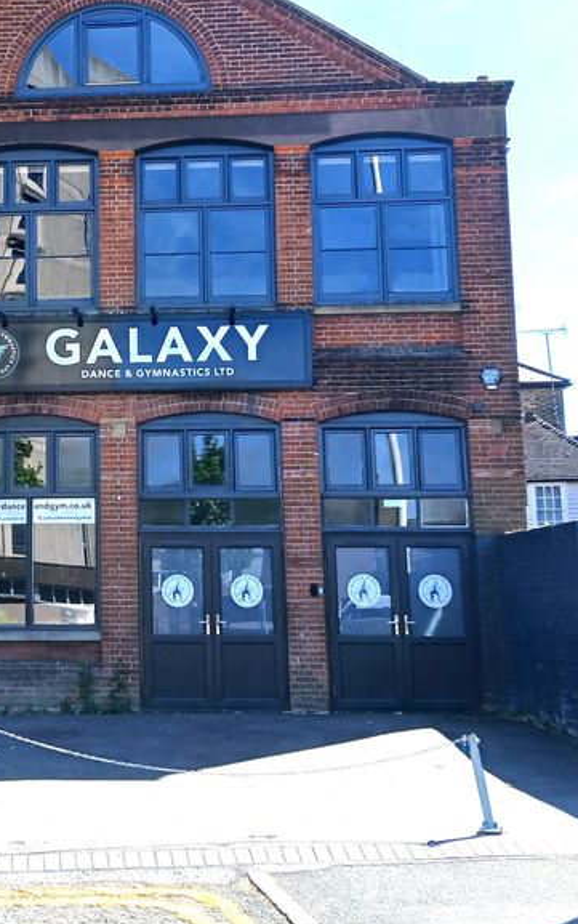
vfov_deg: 38.0
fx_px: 1335
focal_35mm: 53
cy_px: 353
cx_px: 86
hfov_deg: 23.9
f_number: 1.8
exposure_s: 1/488
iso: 20
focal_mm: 3.98
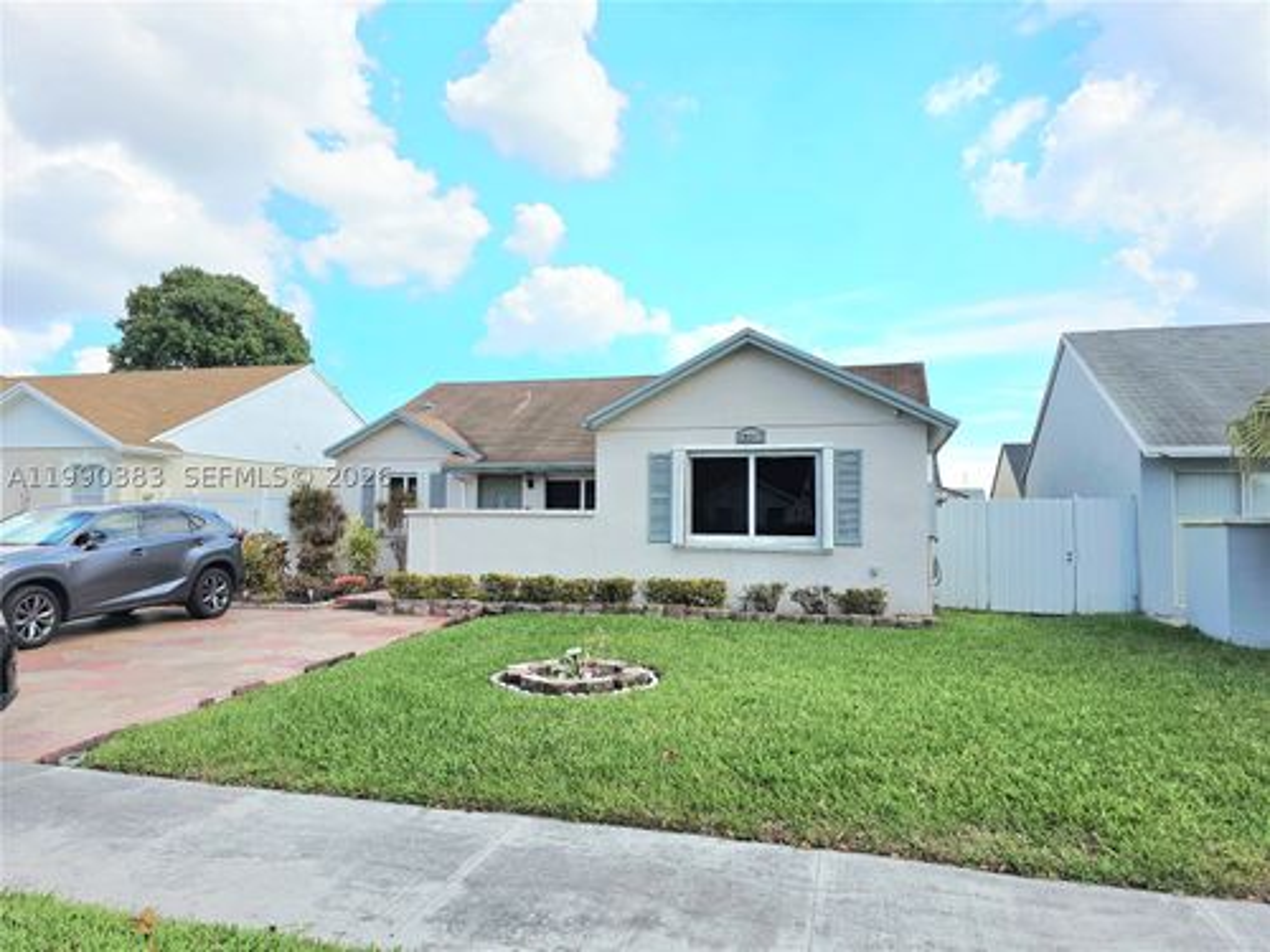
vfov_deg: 58.9
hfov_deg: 73.9
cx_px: 635
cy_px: 476
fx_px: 844
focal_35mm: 23
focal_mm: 6.3
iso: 12
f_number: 1.7
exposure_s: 1/833
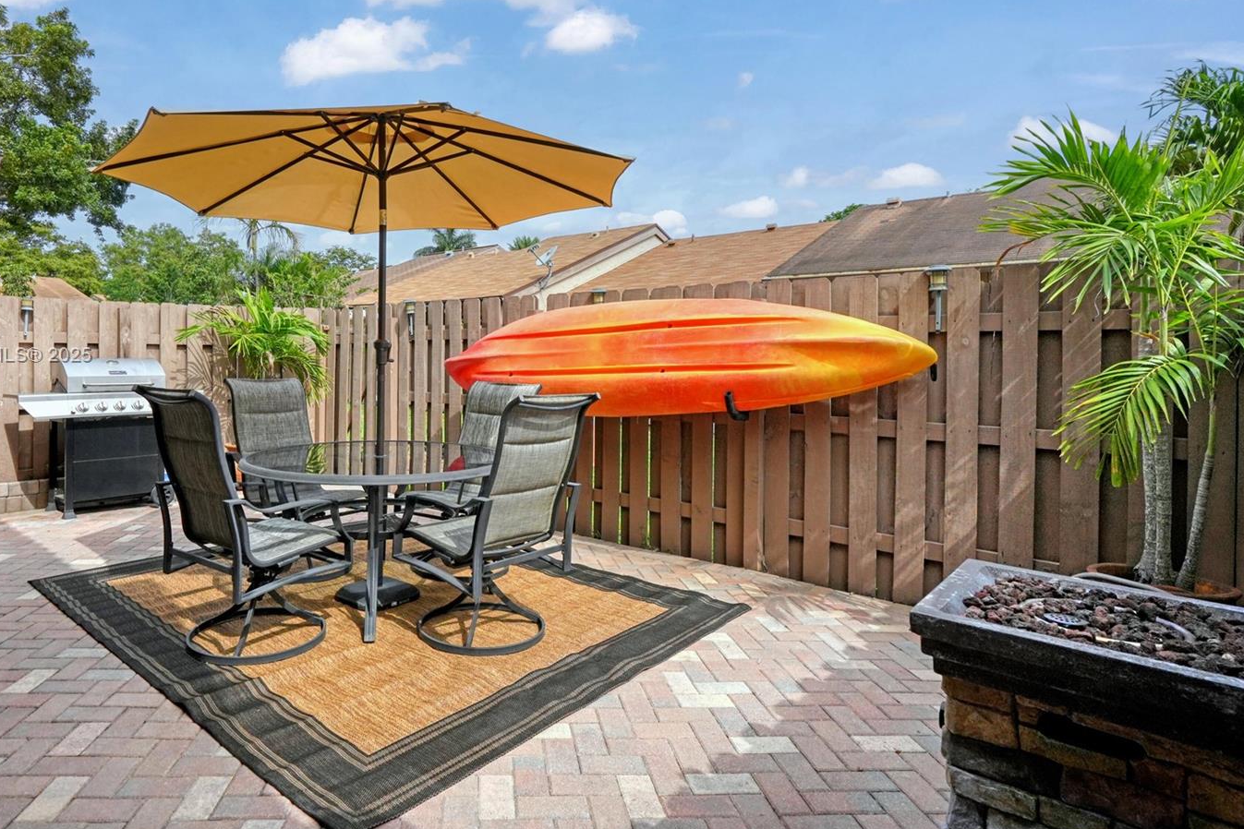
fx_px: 657
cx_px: 535
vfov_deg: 64.3
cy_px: 356
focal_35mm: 19
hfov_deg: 86.4
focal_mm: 16
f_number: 9
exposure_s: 1/4000
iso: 800
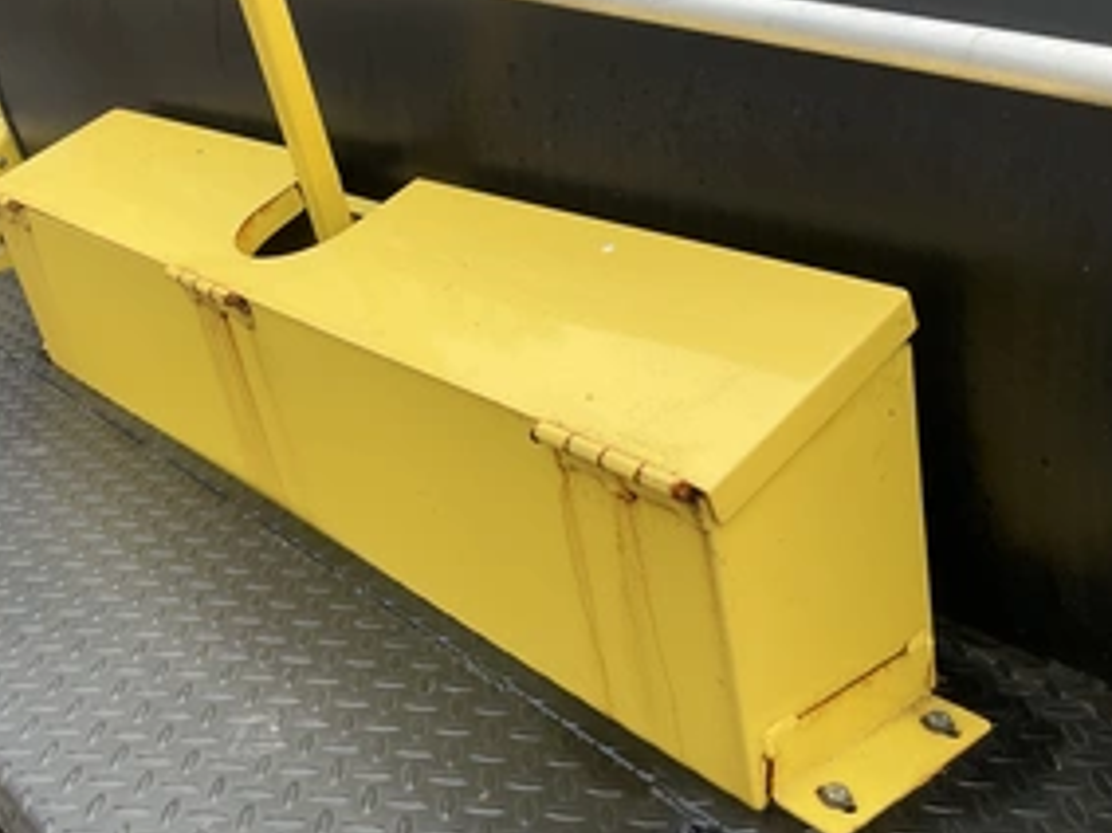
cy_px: 275
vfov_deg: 34.8
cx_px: 385
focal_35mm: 41
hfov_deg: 45.2
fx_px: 1317
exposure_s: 1/425
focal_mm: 3
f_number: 1.8
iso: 25
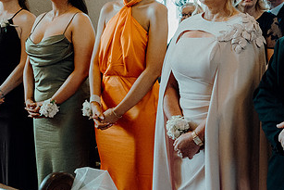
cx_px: 225
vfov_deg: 20.0
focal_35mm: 68
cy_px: 85
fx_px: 537
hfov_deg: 29.0
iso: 2500
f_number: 3.5
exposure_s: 1/200
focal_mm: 24
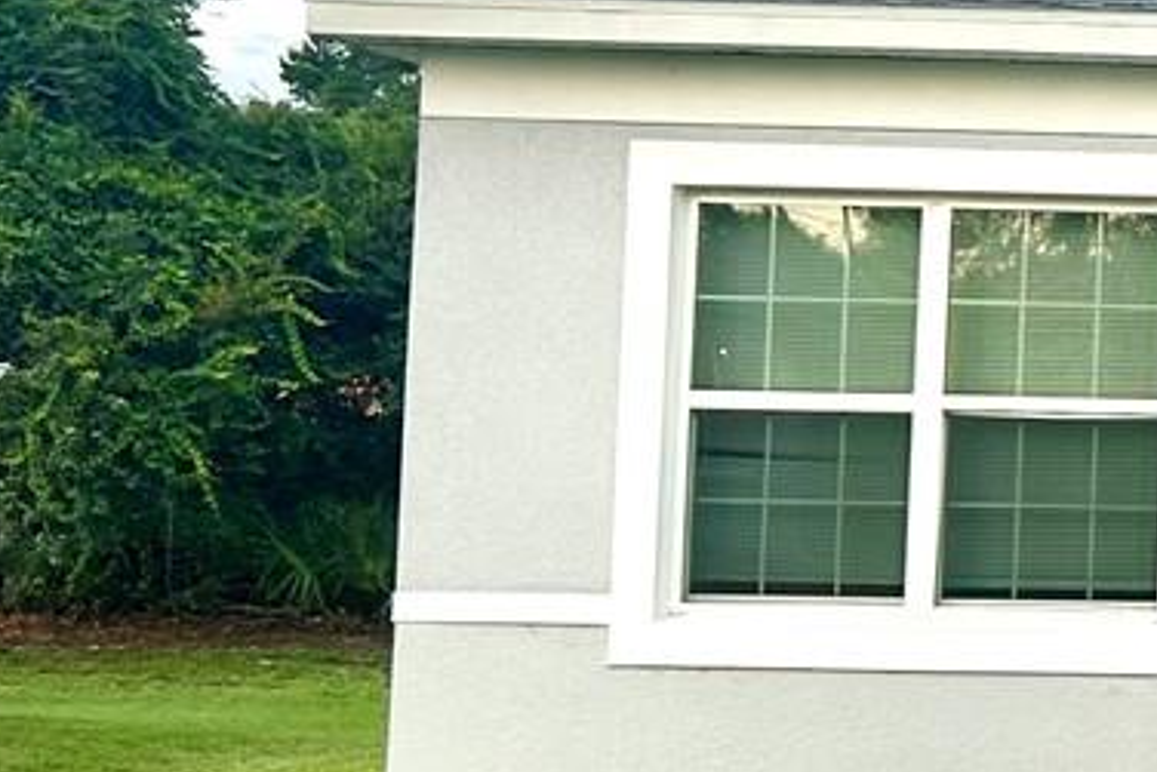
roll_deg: -0.9
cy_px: 329
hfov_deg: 15.0
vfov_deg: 11.9
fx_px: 3697
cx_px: 2216
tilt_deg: +3.5
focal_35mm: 115
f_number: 1.5
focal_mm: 5.7
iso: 50
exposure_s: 1/353
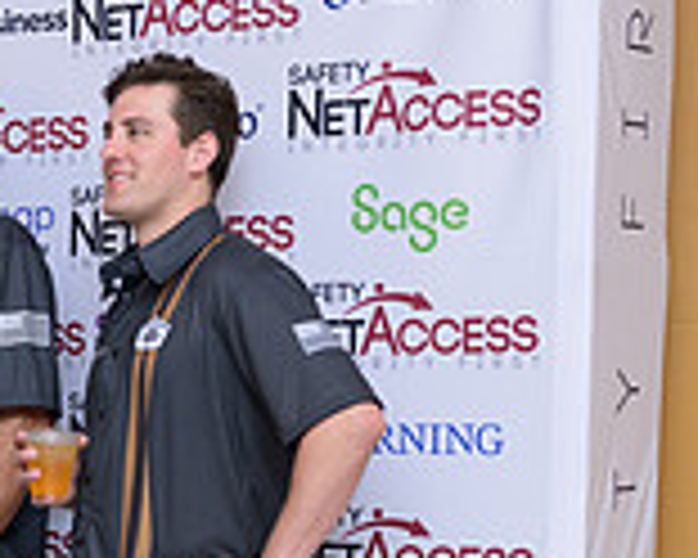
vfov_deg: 10.5
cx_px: -329
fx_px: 2975
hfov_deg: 12.7
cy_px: 664
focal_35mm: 144
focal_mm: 40
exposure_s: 1/200
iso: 500
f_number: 2.8
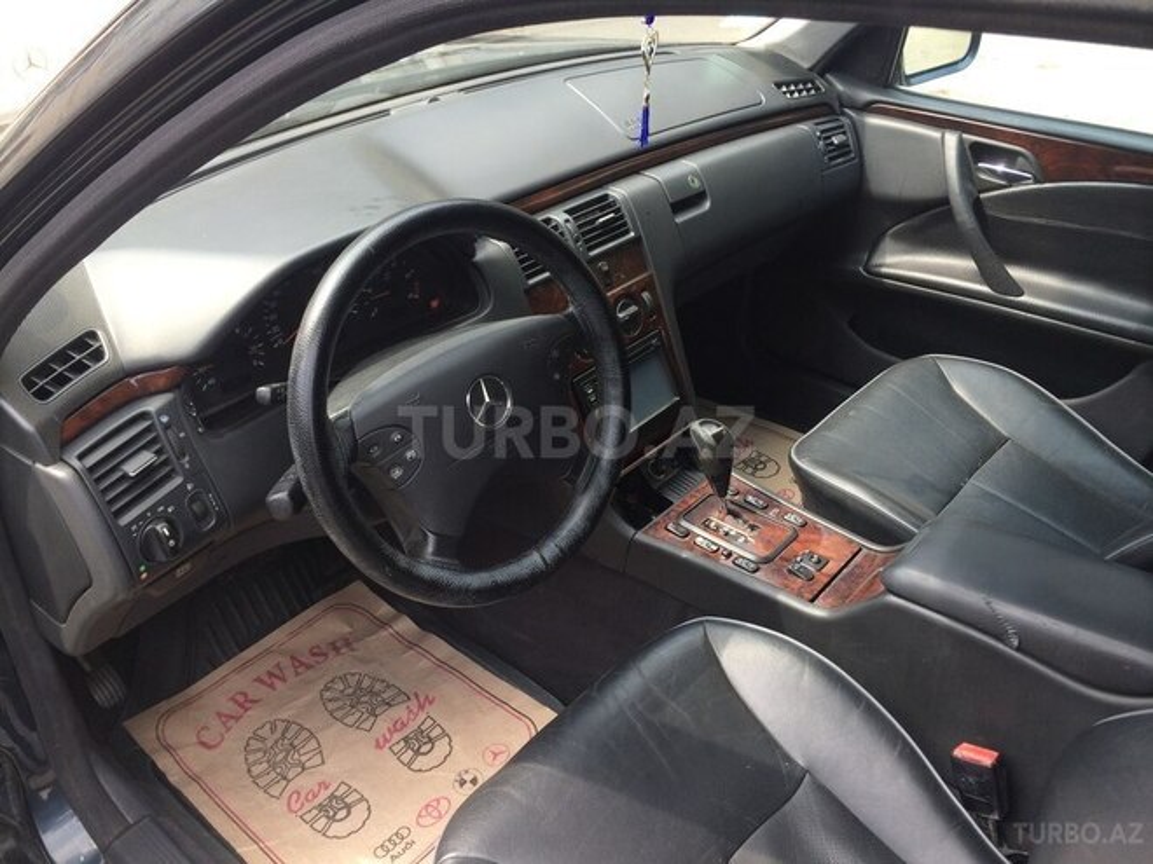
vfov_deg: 48.2
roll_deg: -1.1
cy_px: 432
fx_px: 966
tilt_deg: -34.7
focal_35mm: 29
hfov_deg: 61.7
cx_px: 576
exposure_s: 1/218
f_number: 2.2
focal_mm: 4.15
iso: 32
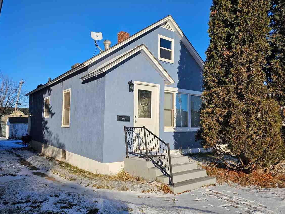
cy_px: 109
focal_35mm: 26
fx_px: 214
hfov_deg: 67.2
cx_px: 129
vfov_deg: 53.1
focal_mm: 6.3
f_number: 1.7
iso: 10
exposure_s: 1/984
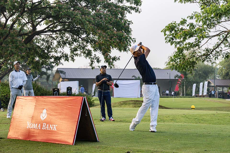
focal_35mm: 94
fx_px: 601
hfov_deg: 21.7
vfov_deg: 14.6
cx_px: 115
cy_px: 76
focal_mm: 94
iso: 2500
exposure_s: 1/1600
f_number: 5.6
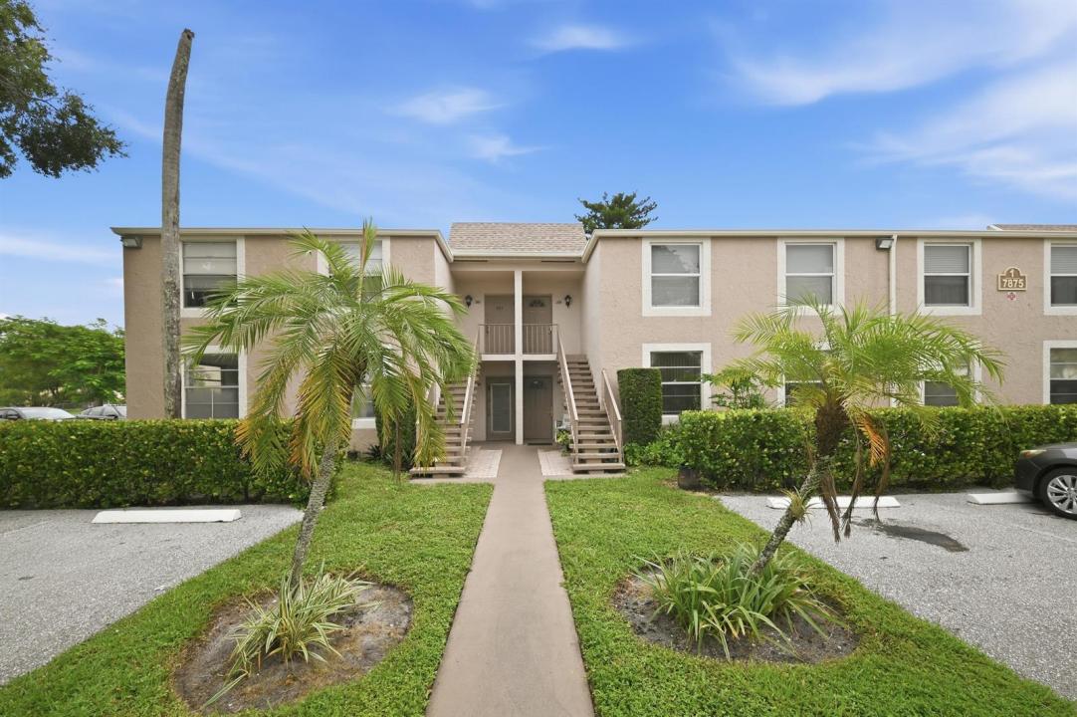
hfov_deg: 112.7
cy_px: 358
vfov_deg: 89.9
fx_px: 359
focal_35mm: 12
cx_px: 538
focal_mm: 12
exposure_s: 1/60
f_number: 8
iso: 100
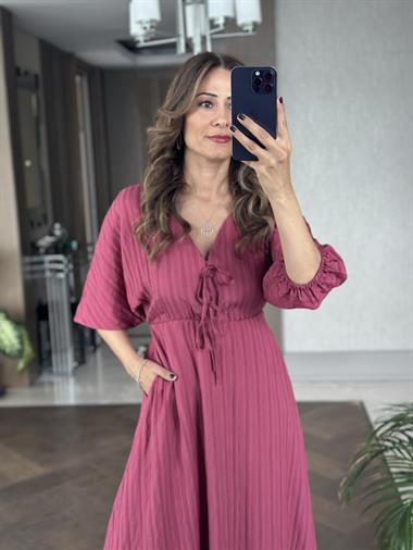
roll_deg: +3.2
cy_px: 275
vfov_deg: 39.6
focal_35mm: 48
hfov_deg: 30.3
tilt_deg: -17.8
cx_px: 206
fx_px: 763
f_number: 1.78
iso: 125
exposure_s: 1/60
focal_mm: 6.86
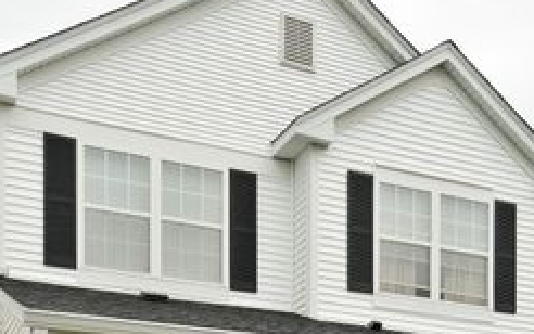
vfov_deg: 20.6
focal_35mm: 62
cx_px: 365
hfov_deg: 32.6
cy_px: 295
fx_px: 903
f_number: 8
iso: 200
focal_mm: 20
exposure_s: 1/80
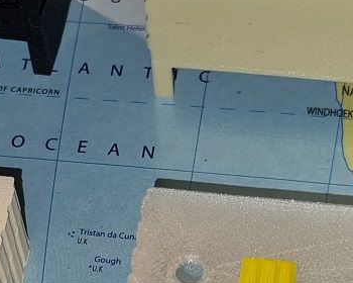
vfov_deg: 13.1
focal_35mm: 117
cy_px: 217
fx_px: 1222
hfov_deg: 16.3
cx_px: 77
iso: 50
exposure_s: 1/479
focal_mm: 5.4
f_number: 1.8
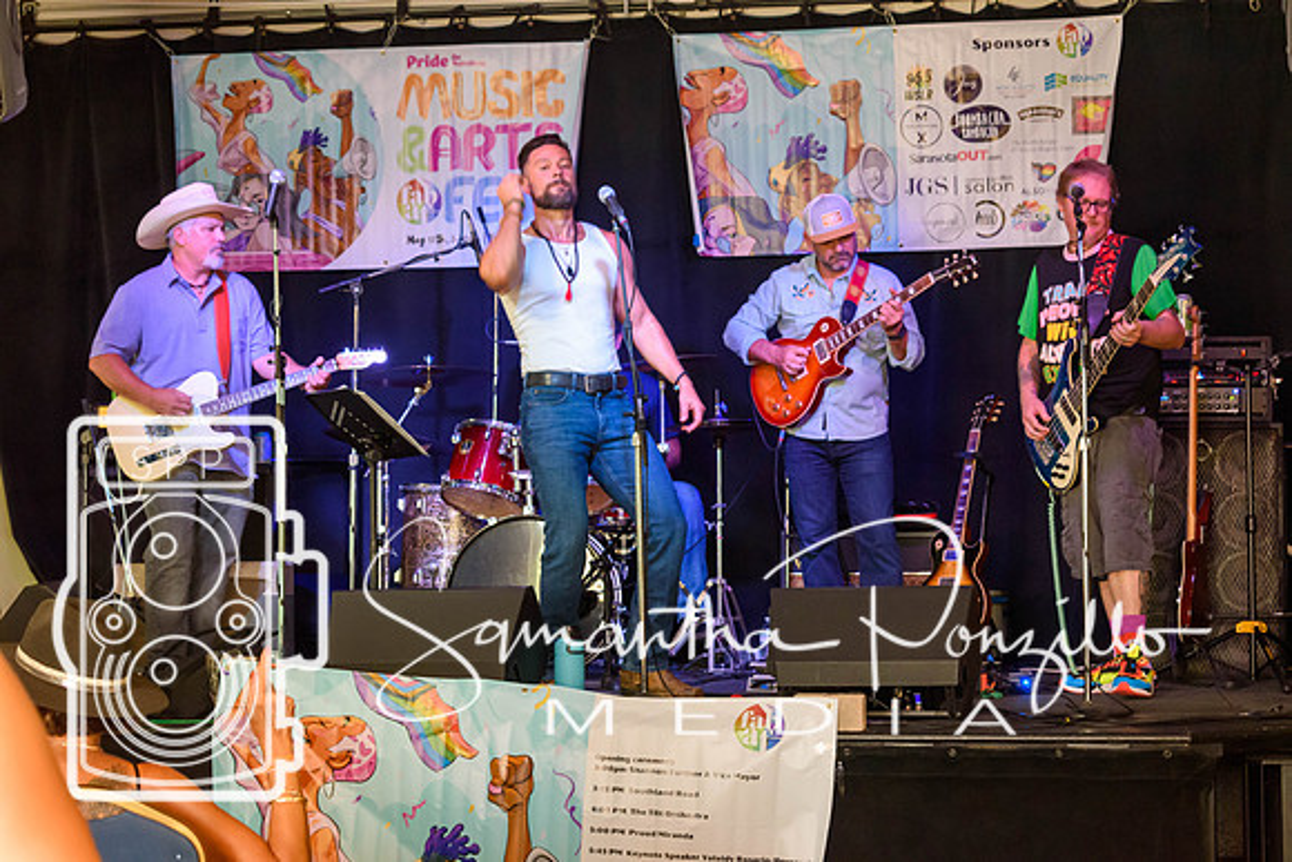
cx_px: 646
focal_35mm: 82
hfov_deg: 24.6
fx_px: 2961
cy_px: 431
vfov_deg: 16.6
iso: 1600
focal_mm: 55
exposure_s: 1/60
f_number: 5.6
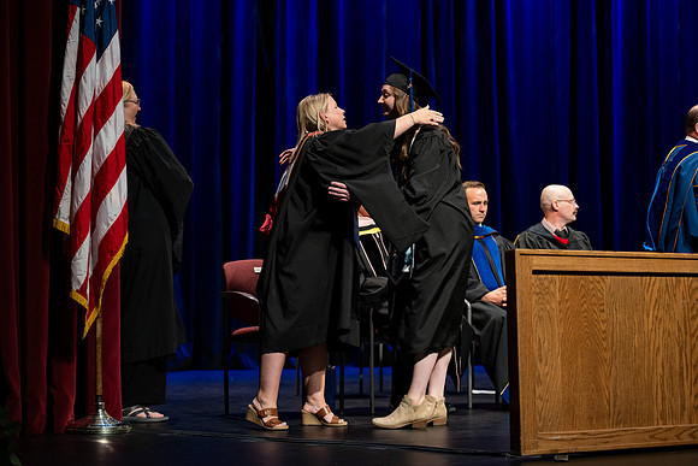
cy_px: 233
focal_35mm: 70
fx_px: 1357
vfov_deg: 19.5
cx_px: 349
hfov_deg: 28.8
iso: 500
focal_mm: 70
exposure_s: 1/250
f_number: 2.8
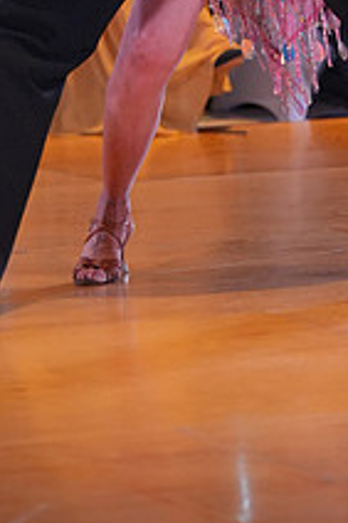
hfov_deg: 3.7
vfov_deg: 5.5
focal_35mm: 375
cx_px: 411
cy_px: -165
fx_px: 5446
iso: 3200
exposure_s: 1/500
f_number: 3.5
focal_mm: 137
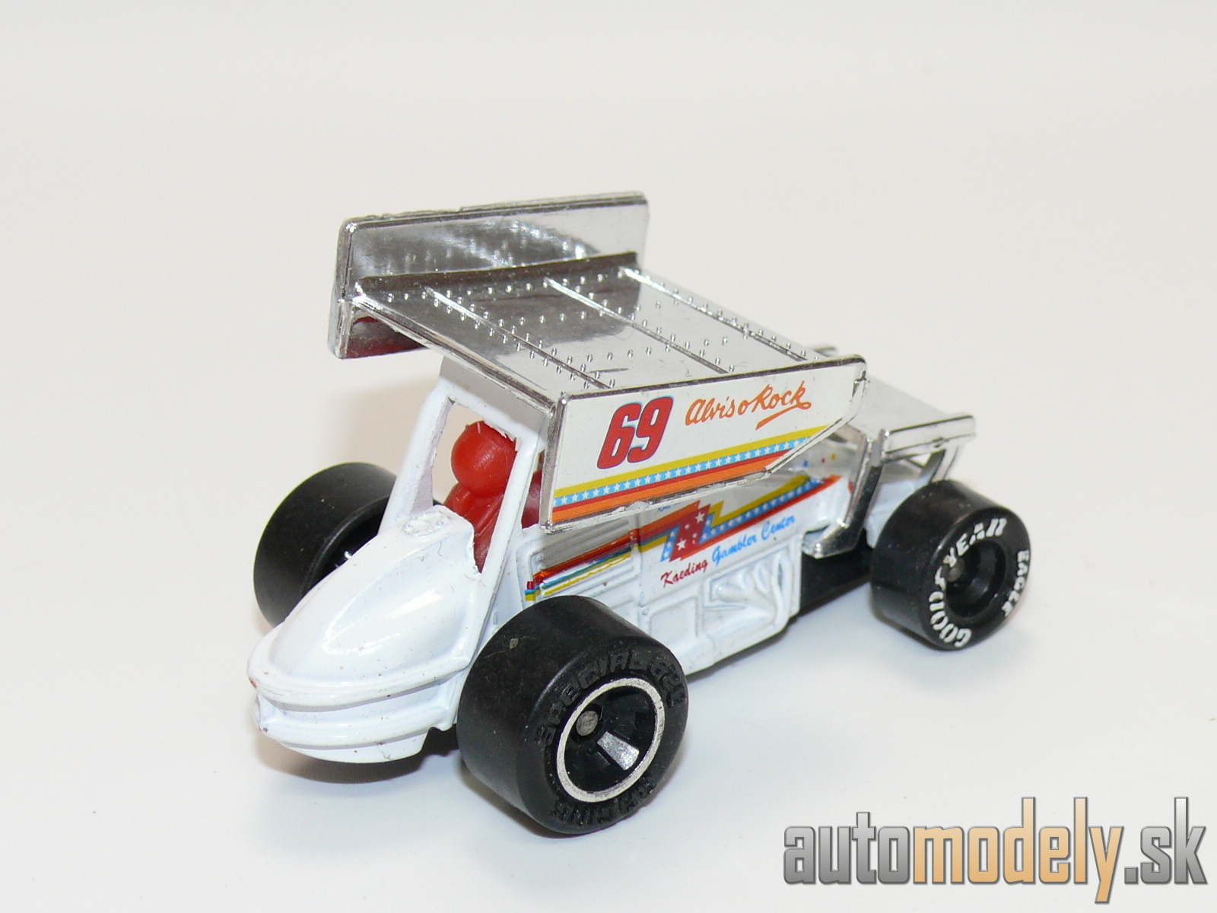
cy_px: 456
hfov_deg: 20.2
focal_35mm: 97
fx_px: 3410
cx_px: 608
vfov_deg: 15.2
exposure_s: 1/30
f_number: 4
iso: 100
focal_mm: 13
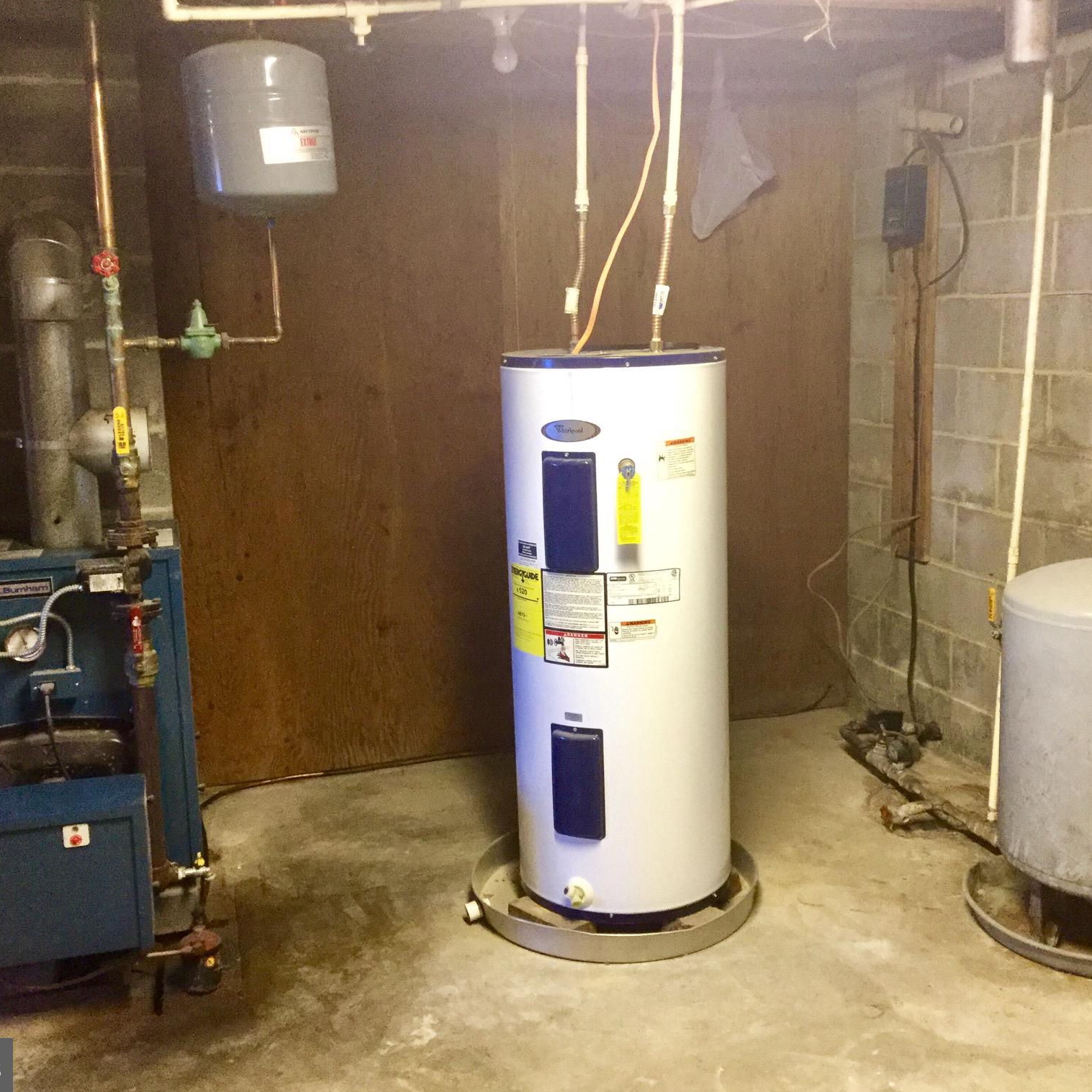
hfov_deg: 44.9
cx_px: 570
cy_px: 544
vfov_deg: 44.9
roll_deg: +1.7
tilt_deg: -10.8
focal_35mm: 37
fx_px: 1321
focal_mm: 3.3
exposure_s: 1/24
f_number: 2.4
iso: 200
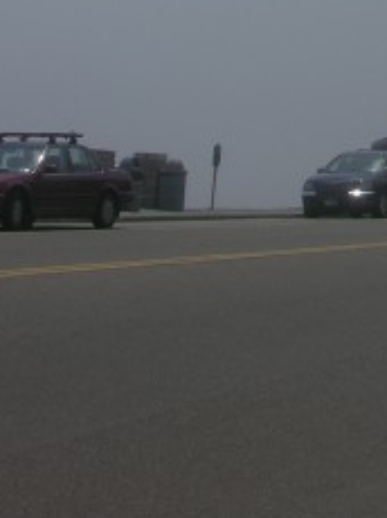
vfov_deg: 15.4
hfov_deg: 12.3
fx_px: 1747
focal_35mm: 117
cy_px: -282
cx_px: 506
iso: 50
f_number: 8
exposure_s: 1/694
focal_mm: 8.9
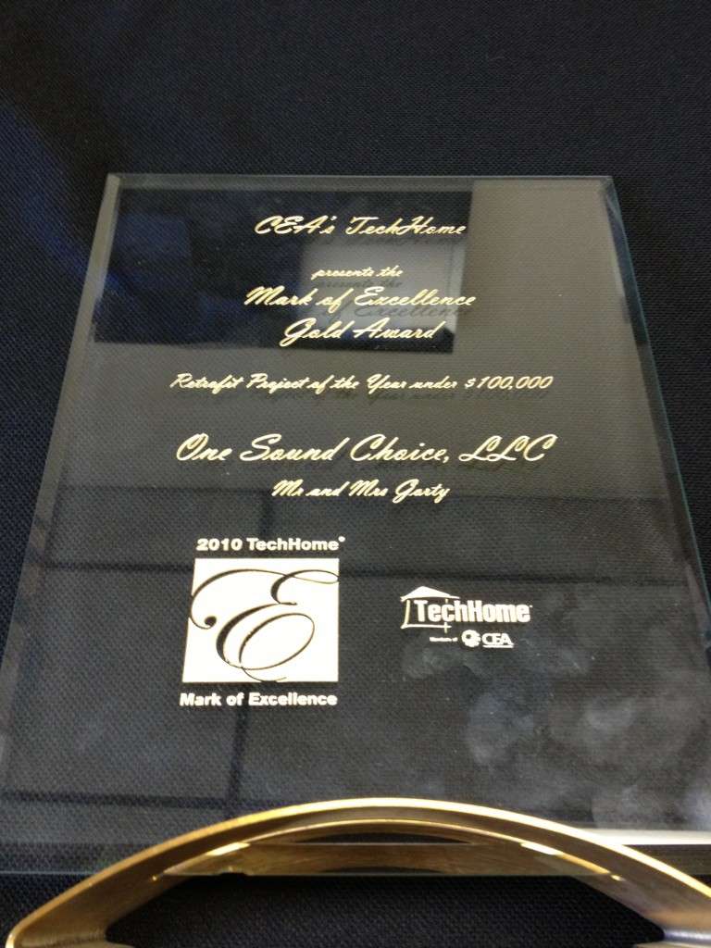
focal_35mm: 35
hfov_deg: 40.7
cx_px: 356
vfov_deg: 52.6
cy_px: 474
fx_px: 959
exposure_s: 1/20
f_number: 2.4
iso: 160
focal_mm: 4.28
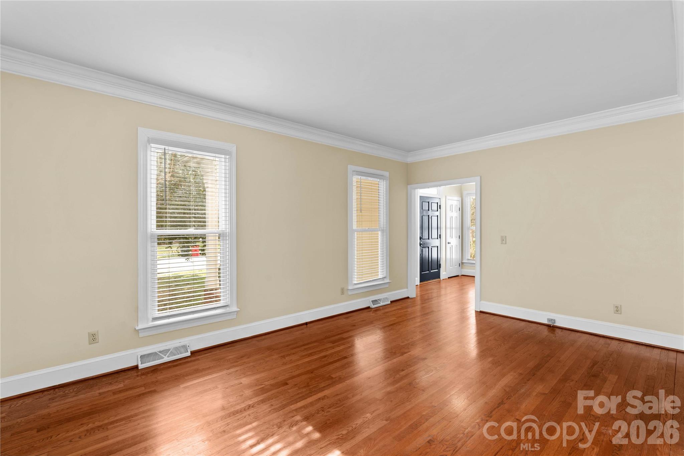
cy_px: 228
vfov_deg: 73.7
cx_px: 342
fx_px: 304
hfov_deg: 96.8
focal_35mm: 16
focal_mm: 16
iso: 100
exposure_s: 1
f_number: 8
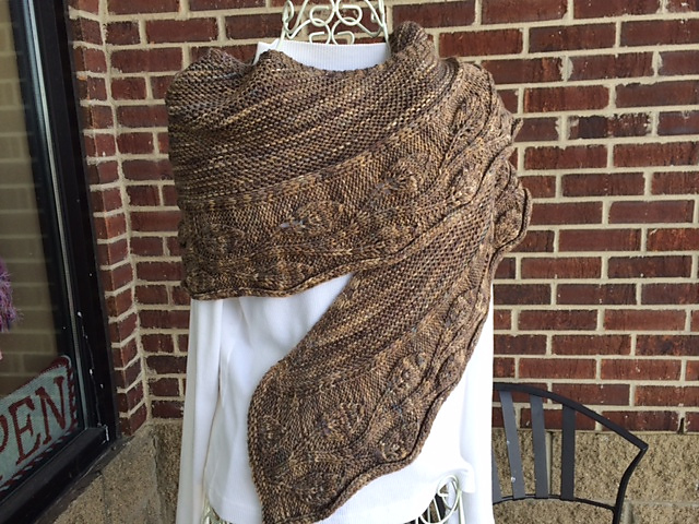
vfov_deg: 46.8
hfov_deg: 60.0
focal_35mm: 30
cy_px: 262
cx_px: 350
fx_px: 606
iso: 32
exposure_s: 1/192
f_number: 2.2
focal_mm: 4.12
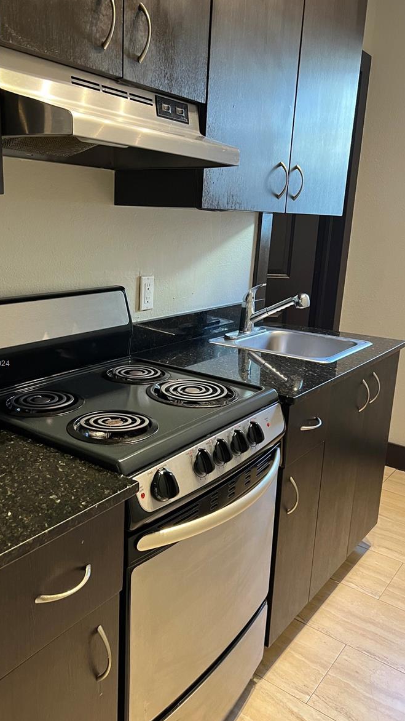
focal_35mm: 29
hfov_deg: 40.1
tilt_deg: -14.9
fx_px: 554
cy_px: 364
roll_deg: -1.4
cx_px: 174
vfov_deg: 66.1
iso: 250
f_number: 1.5
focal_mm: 5.7
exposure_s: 1/60
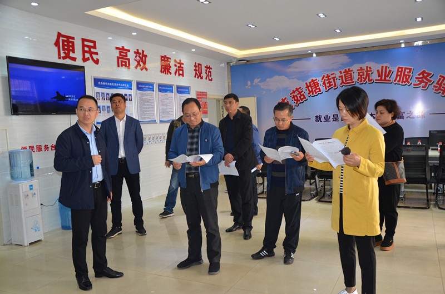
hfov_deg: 59.6
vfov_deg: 41.5
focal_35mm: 32
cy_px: 147
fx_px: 388
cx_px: 222
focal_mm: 21
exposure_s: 1/60
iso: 800
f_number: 3.8
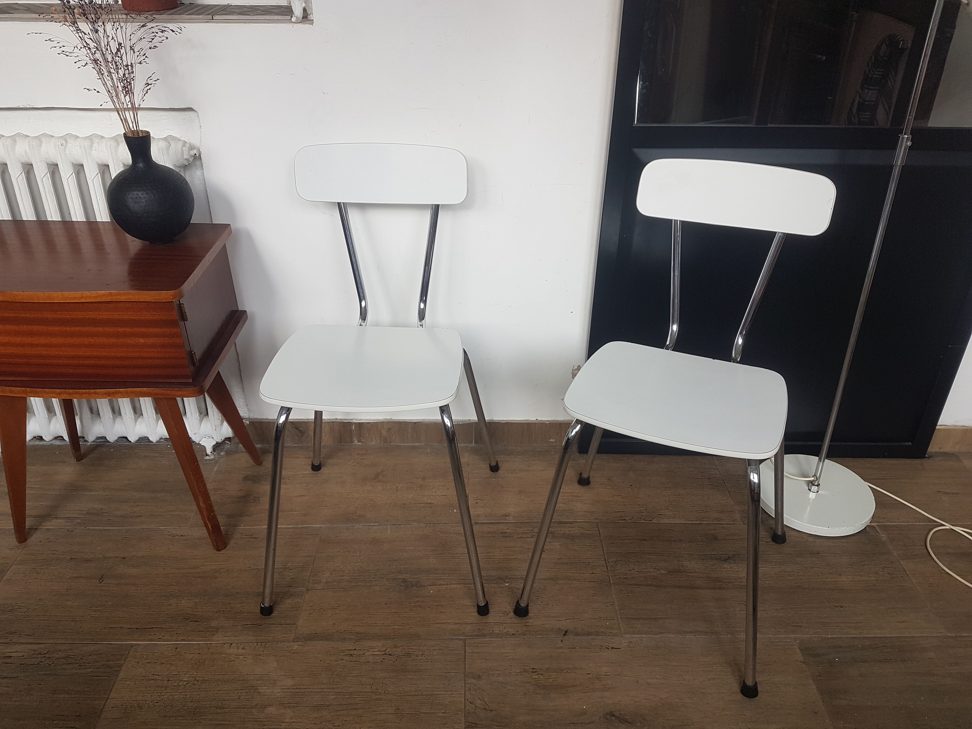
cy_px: 364
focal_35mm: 26
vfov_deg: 53.1
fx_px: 730
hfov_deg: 67.3
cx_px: 486
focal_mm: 4.2
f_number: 1.7
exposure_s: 1/125
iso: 40
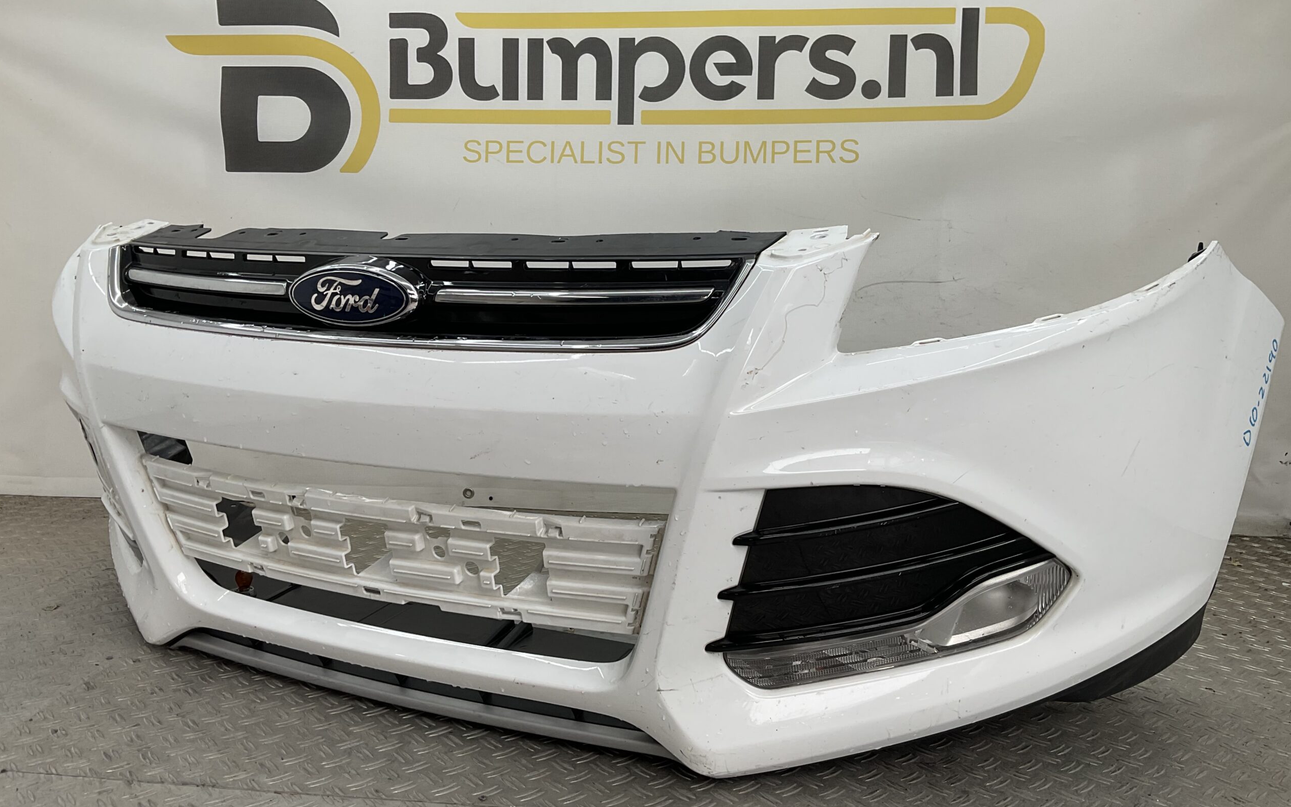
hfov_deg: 61.2
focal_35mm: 31
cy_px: 403
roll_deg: -1.6
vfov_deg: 40.6
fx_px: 1091
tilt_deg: -9.0
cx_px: 649
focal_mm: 3
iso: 16
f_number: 1.8
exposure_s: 1/178
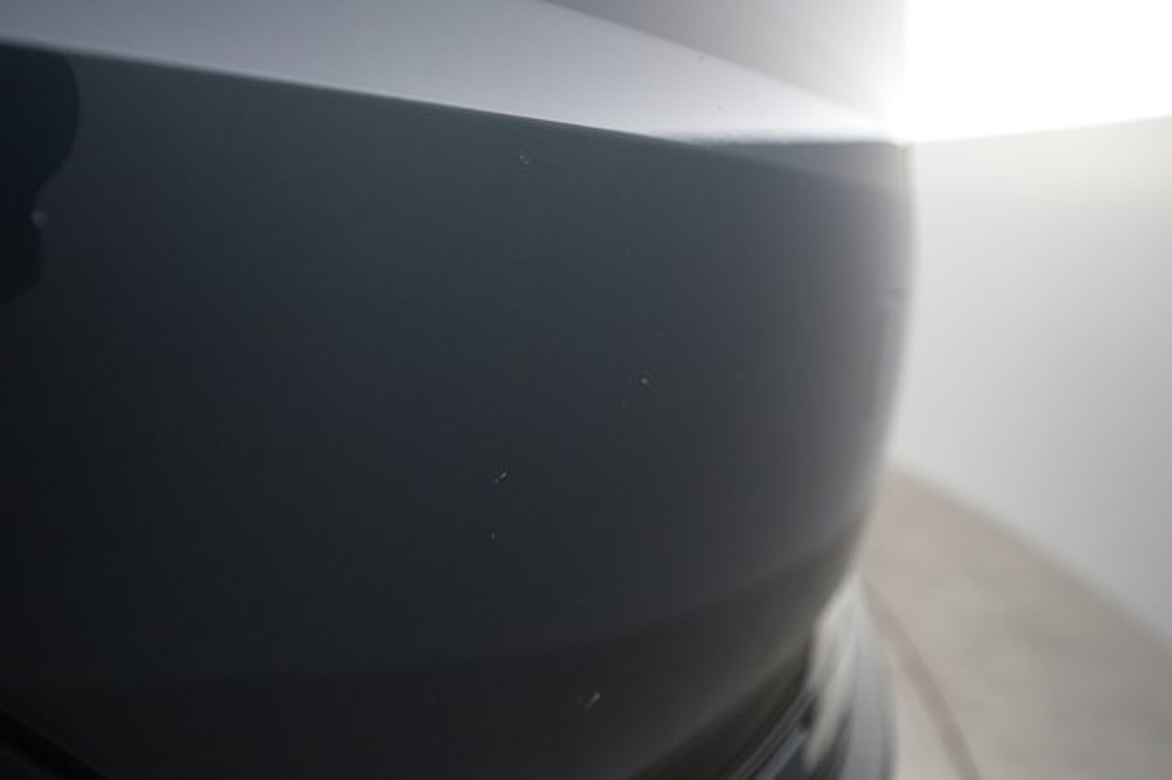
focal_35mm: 28
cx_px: 586
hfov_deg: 65.5
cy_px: 390
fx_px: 911
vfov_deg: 46.4
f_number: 4.5
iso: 3200
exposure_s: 1/100
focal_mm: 28
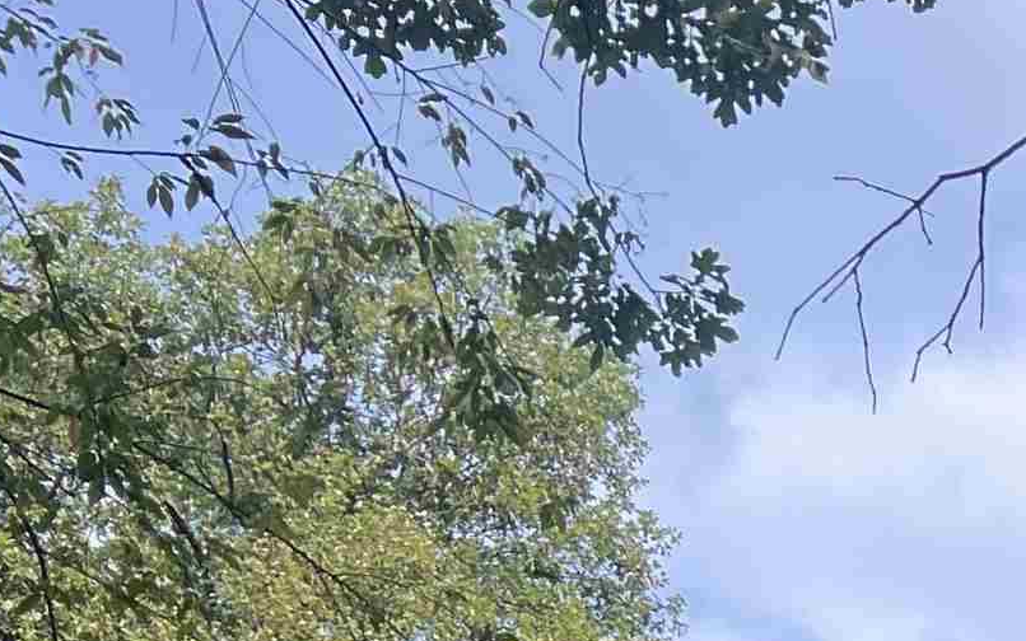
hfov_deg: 16.3
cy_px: 1391
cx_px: 1902
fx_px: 2936
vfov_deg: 11.0
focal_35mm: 105
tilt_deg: +13.7
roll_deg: +0.3
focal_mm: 5.7
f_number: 1.5
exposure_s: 1/748
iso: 50
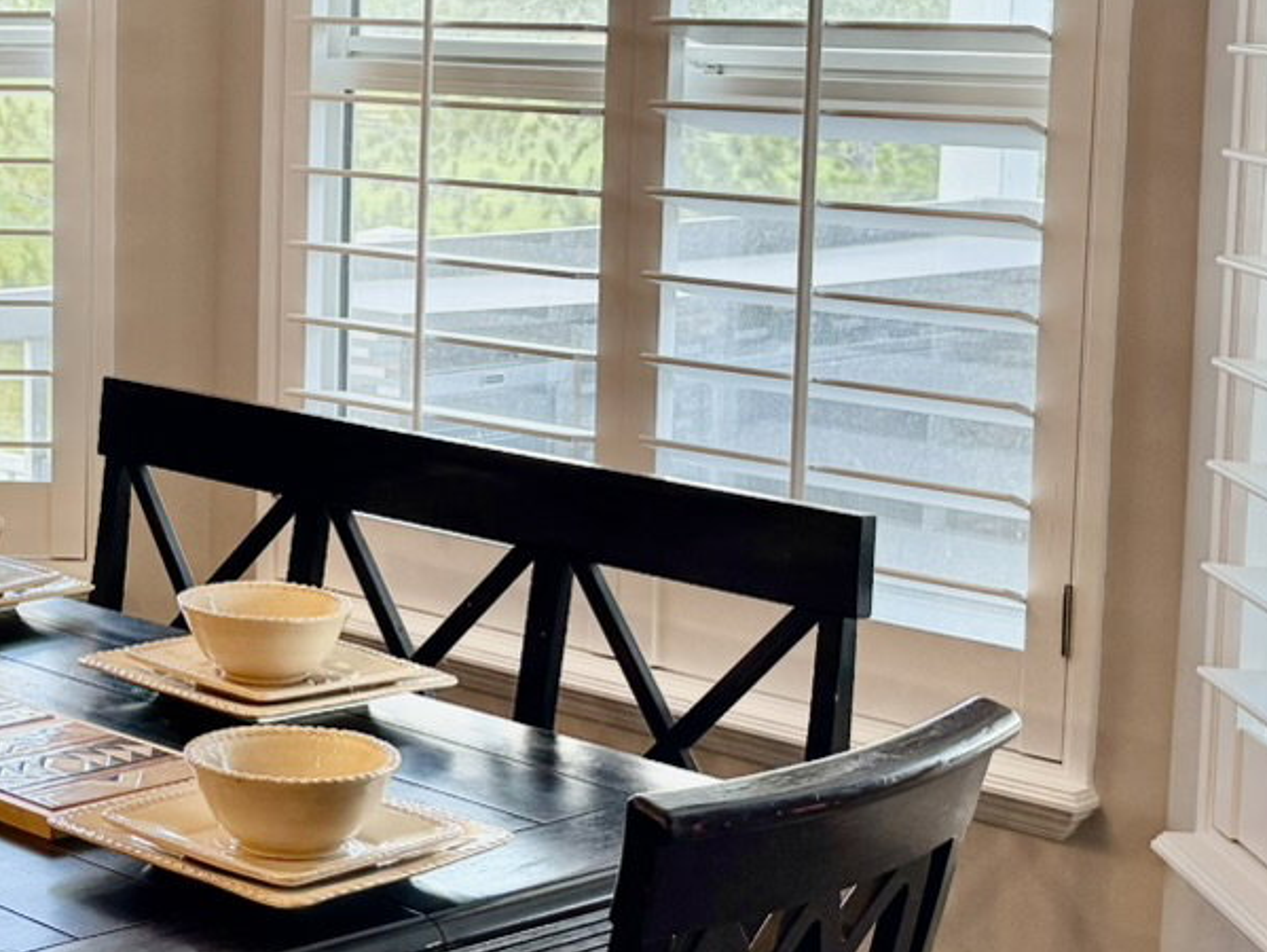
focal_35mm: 82
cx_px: -106
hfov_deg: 22.5
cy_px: 245
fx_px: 3003
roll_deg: +0.2
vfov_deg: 17.9
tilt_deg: -6.0
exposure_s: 1/144
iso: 80
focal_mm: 6.76
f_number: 1.78
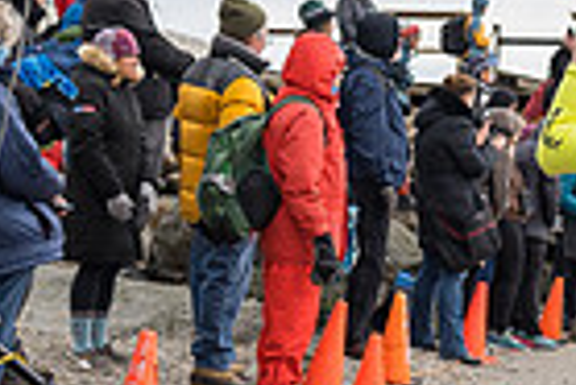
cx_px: 663
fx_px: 1602
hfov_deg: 19.4
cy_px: 267
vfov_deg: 13.7
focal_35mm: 100
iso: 200
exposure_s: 1/1000
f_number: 4
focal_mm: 24
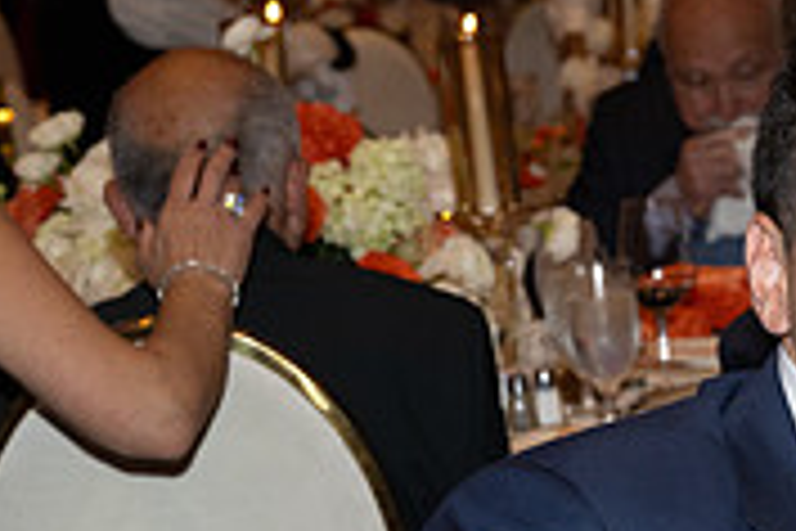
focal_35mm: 177
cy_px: 632
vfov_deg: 7.7
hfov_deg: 11.1
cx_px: 1259
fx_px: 3913
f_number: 5.6
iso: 800
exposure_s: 1/100
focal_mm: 54
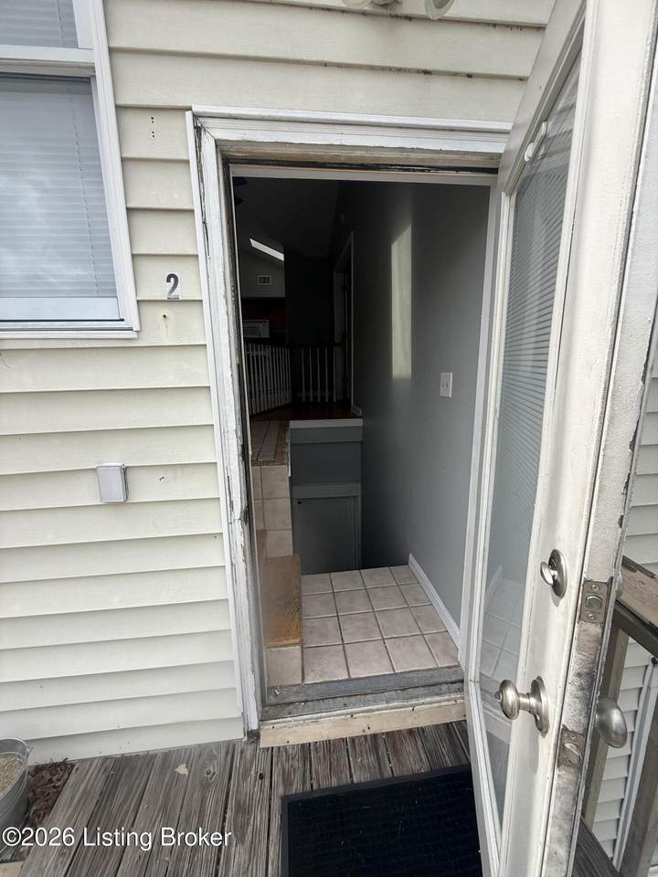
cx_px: 329
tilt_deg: -9.9
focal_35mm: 14
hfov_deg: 85.7
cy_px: 438
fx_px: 355
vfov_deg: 102.1
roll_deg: +1.3
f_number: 2.2
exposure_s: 1/664
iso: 50
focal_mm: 2.22
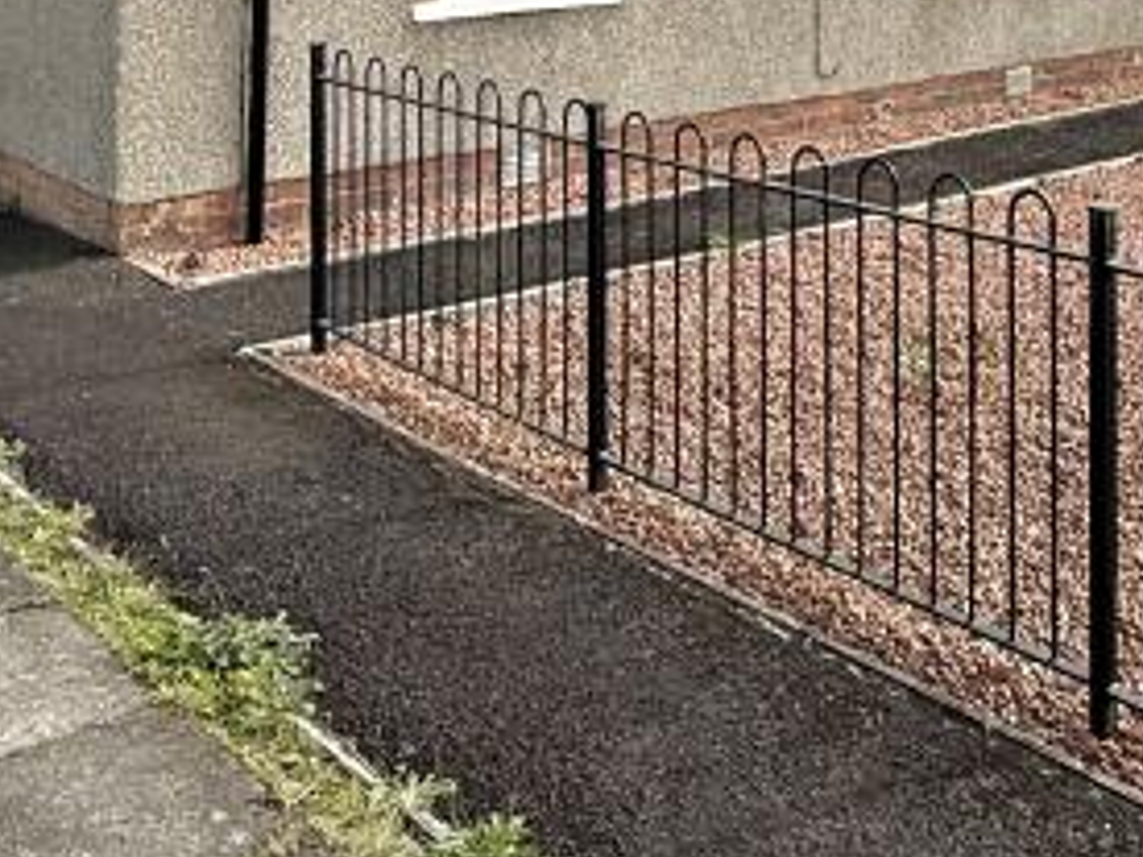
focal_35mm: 52
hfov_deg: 36.8
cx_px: 625
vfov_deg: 25.1
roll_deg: -0.7
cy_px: -190
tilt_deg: +0.8
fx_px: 1717
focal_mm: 2.22
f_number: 2.2
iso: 64
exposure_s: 1/751
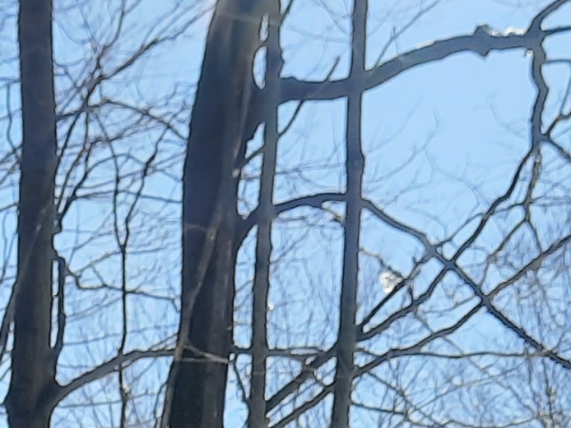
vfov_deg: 9.1
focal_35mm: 144
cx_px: -43
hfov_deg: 13.5
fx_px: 2376
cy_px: 1074
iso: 32
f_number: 2
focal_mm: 4.6
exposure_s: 1/699
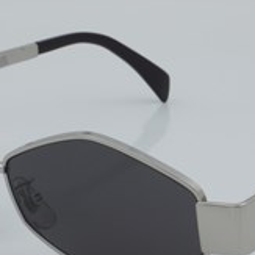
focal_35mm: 156
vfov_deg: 11.2
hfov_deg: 11.2
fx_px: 1300
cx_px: 138
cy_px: 166
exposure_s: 1/4
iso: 100
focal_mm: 50
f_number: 32
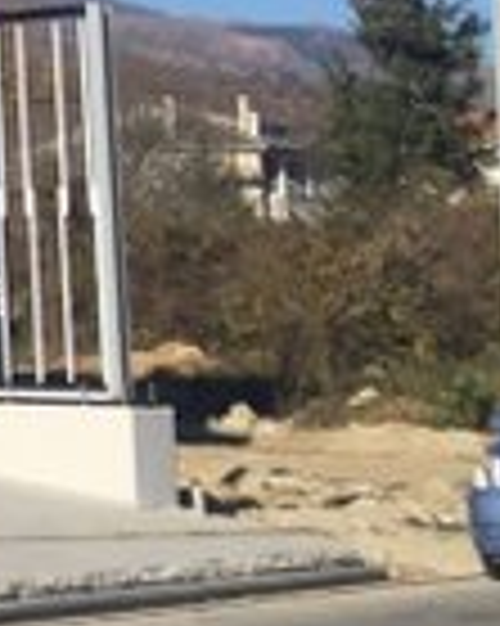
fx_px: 3018
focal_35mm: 163
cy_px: -95
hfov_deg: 7.7
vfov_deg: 11.6
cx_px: -1221
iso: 32
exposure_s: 1/2639
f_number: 2.2
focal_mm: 4.15
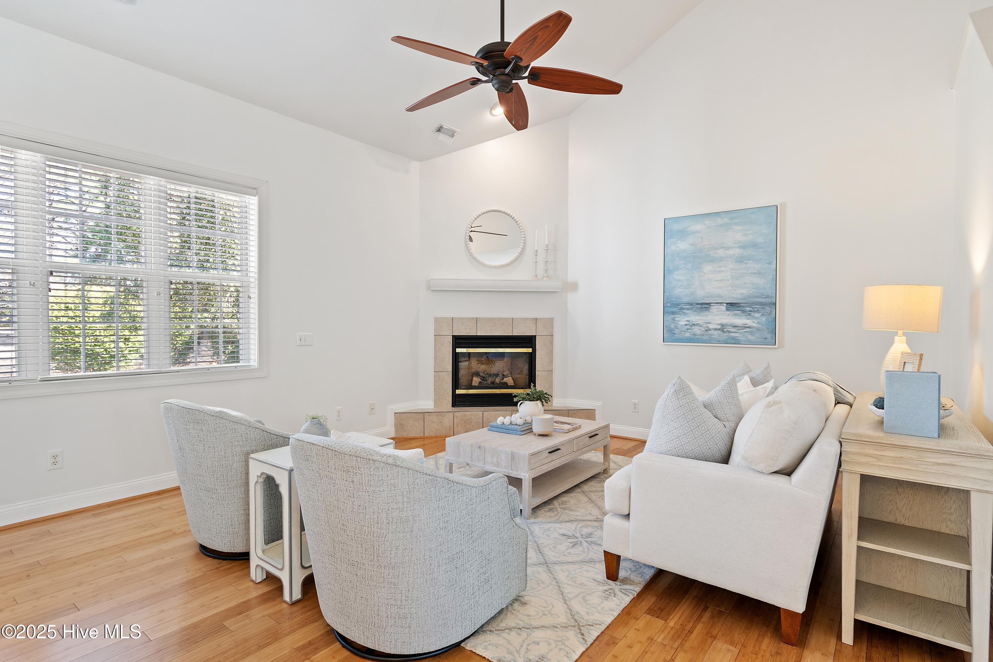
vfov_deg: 67.4
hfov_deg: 90.0
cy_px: 331
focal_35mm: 18
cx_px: 496
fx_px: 496
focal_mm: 12
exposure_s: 1/3
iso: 100
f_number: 4.8
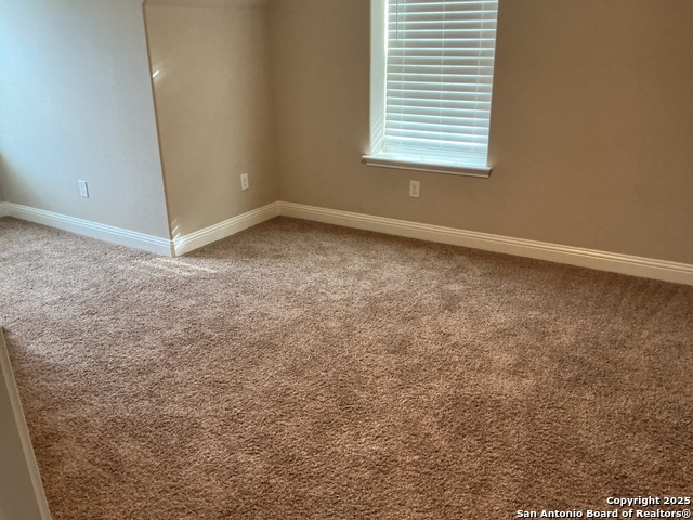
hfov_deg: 61.7
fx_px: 581
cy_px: 260
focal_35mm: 29
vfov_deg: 48.2
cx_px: 346
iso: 160
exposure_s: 1/60
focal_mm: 3
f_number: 1.8
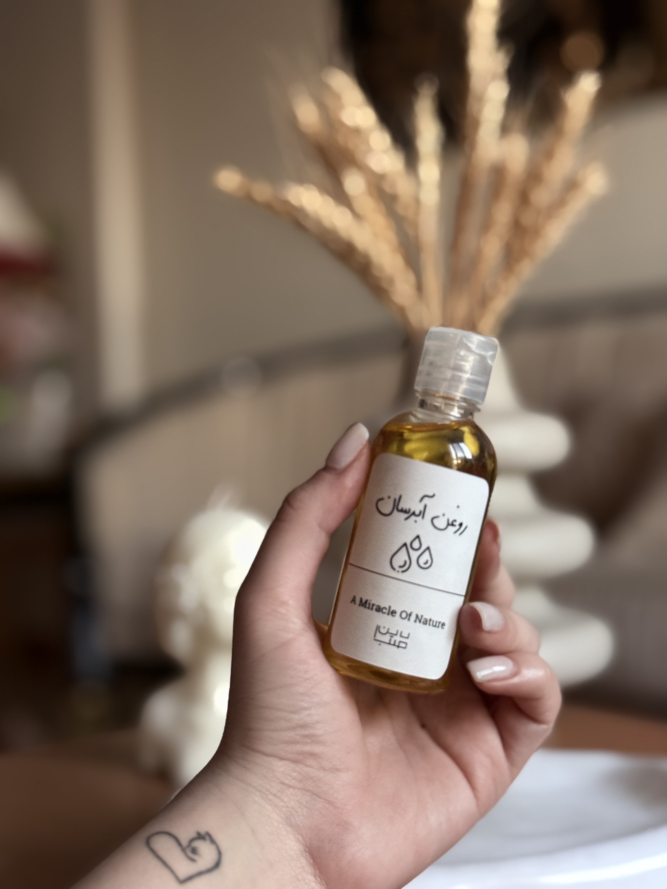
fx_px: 1233
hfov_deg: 30.3
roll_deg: +1.9
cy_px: 444
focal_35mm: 48
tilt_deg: -0.4
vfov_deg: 39.7
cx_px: 334
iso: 250
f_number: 1.78
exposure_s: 1/44
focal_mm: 6.76
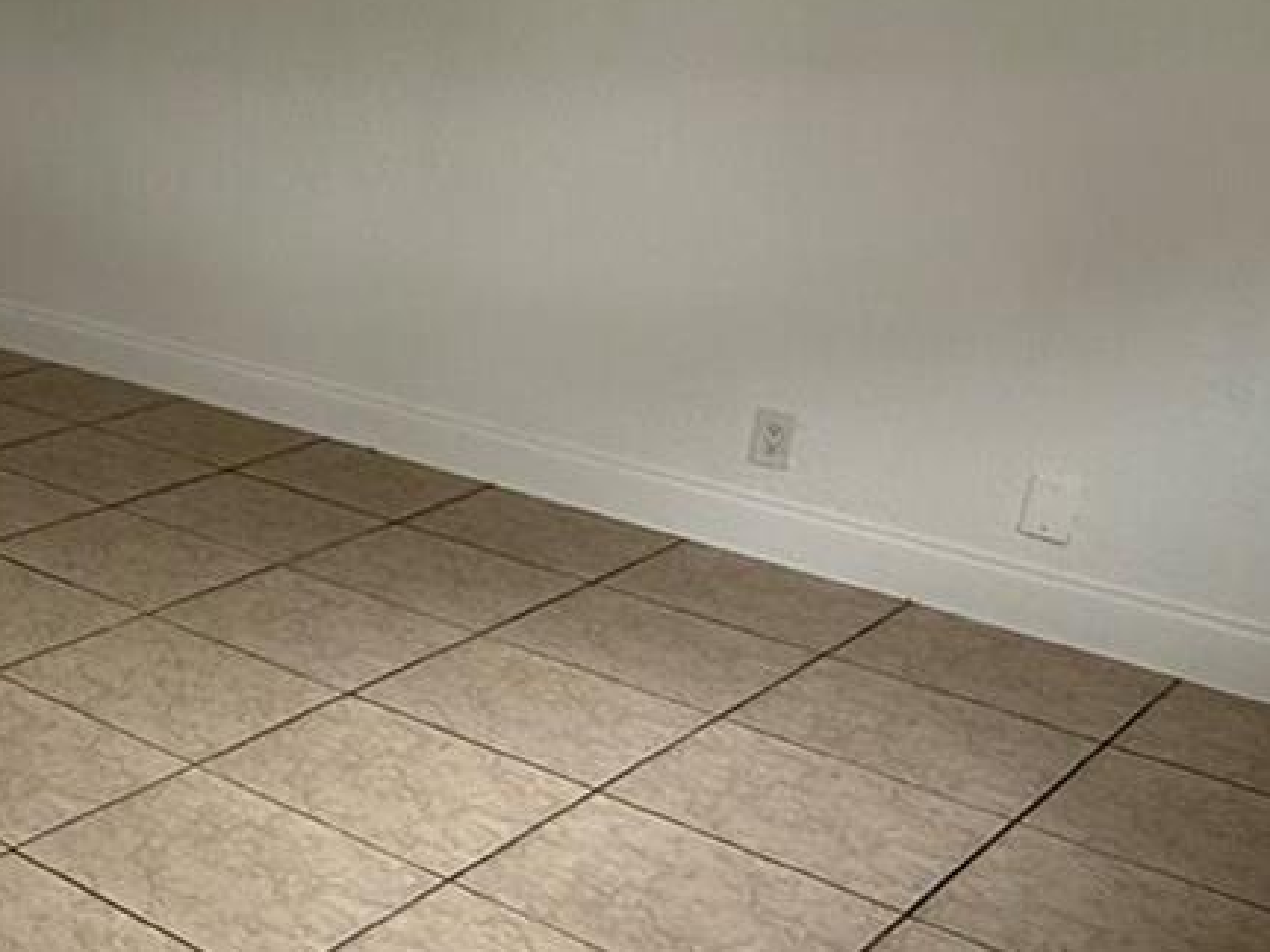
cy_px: 333
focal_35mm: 52
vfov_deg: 27.9
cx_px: -301
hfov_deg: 30.5
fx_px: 1907
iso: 100
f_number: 2.2
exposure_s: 1/99
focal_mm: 2.22
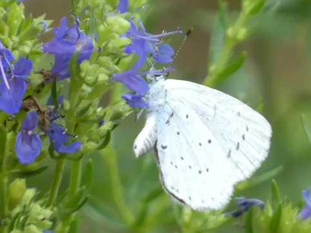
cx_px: 160
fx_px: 13198
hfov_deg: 1.4
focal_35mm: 1469
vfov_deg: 1.0
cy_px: 127
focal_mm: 198.9
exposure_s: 1/125
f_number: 5.7
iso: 800
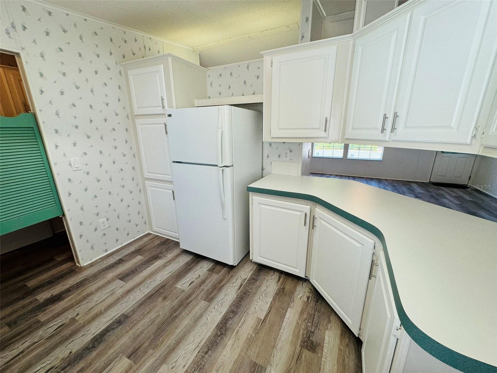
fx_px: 201
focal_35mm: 14
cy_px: 186
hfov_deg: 102.1
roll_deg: +0.2
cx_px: 248
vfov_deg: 85.7
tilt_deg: -17.2
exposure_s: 1/120
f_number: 2.2
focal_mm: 2.22
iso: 80
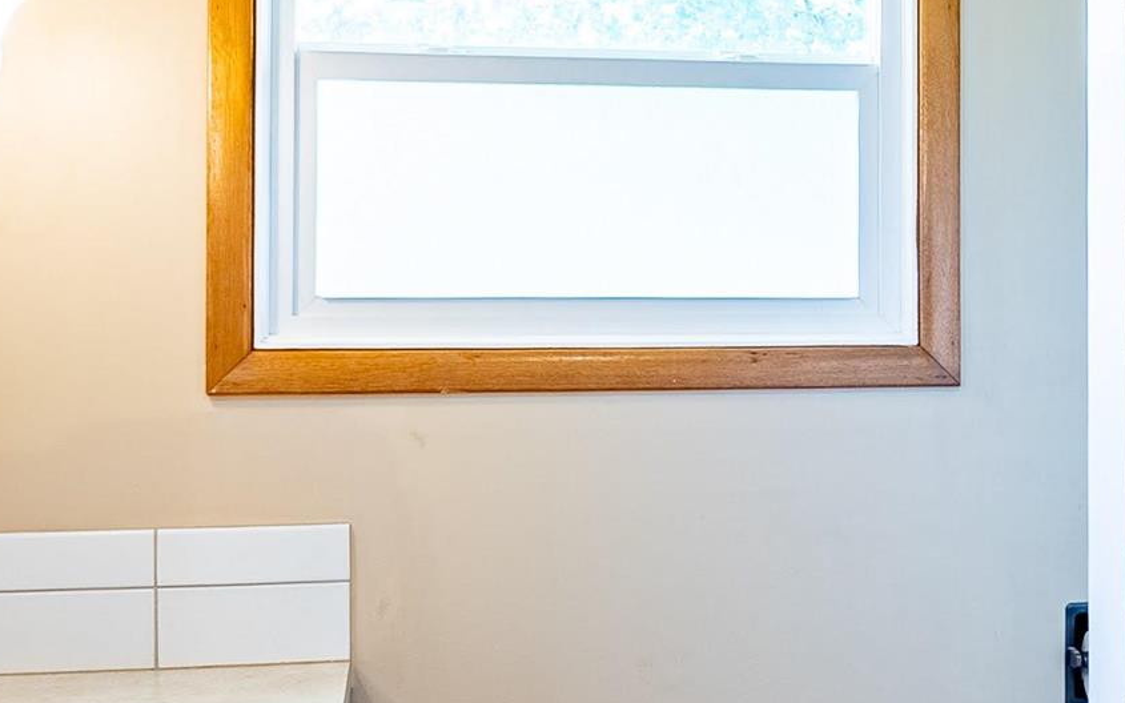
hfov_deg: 31.3
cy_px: 229
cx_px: 961
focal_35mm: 63
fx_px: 1931
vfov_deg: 20.5
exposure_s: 1/160
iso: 400
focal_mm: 17
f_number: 8
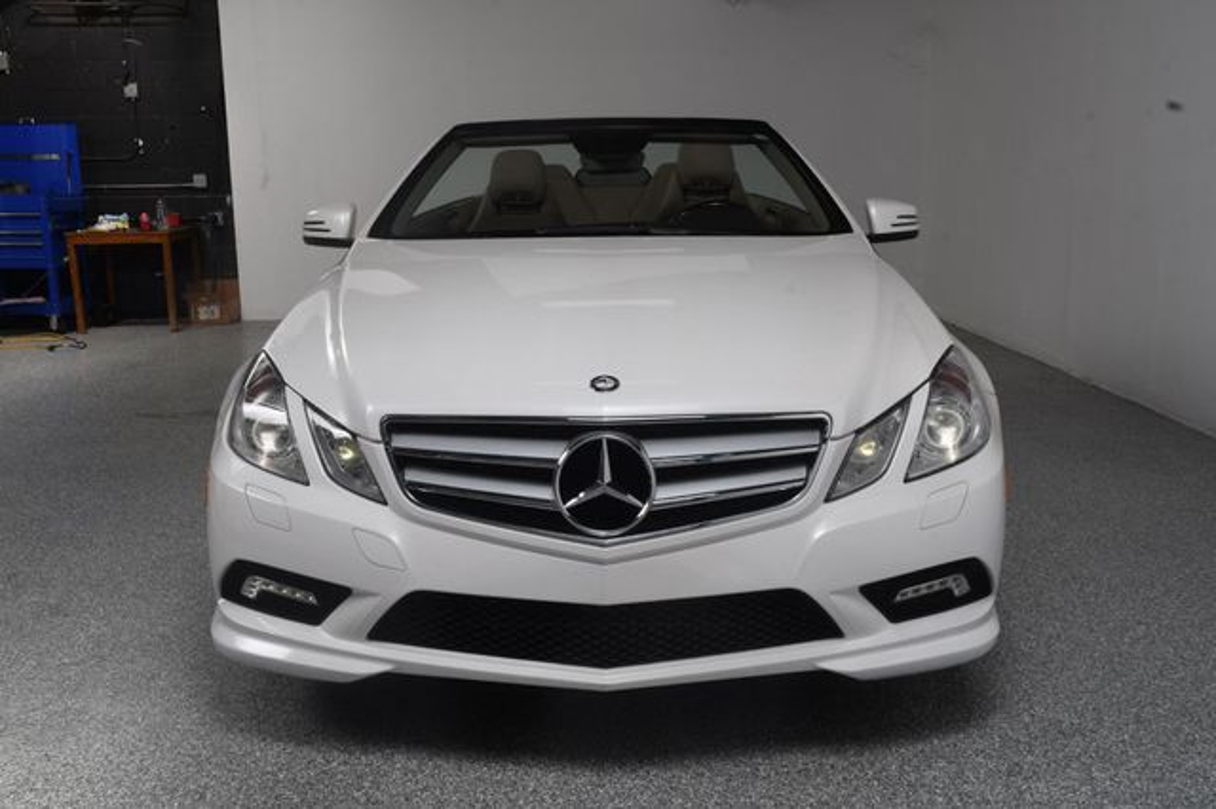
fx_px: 1148
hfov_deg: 55.8
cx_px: 608
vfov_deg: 38.8
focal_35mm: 34
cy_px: 404
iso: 100
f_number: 14
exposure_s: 1/160
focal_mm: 23
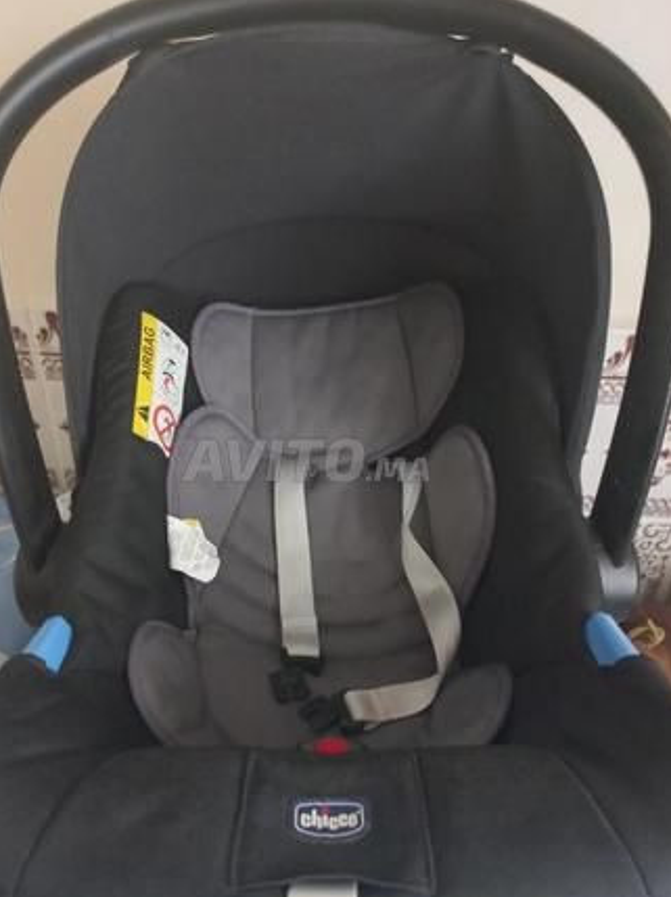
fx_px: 725
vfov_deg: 63.5
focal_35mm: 28
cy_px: 460
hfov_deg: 49.6
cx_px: 305
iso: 1250
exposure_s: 1/25
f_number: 1.8
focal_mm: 4.6
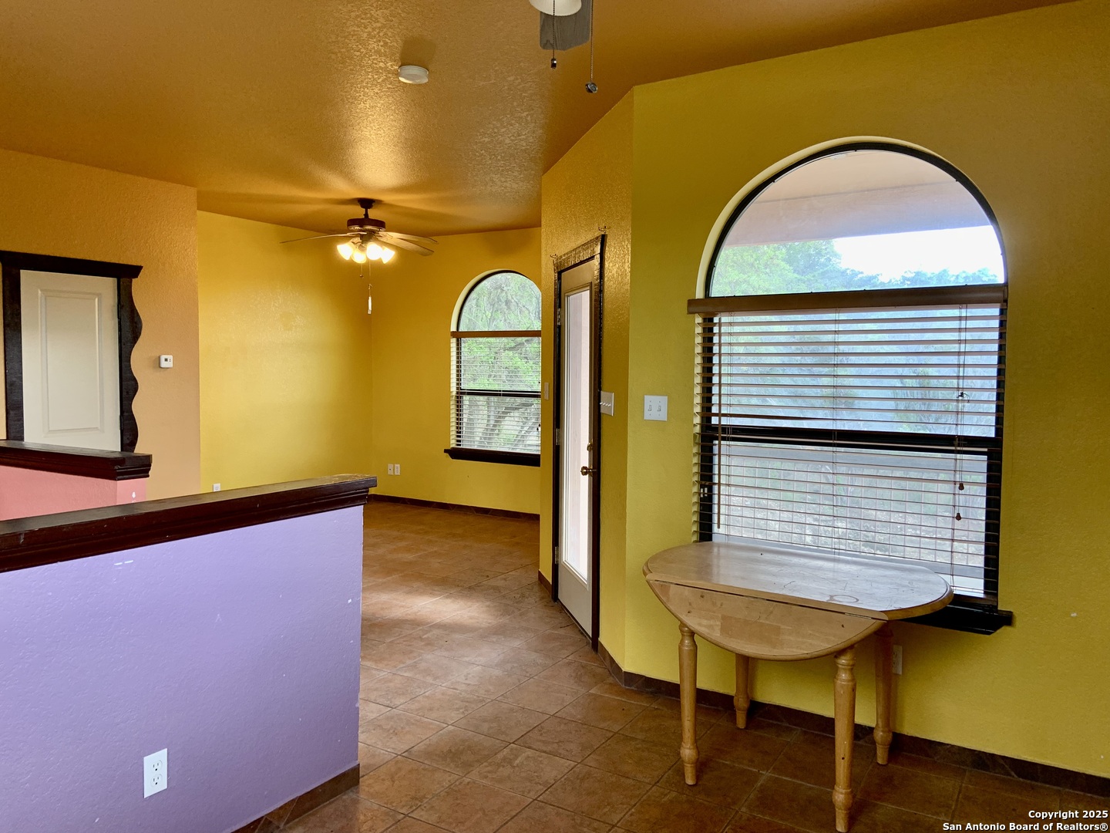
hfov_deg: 67.3
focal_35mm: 26
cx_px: 555
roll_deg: -0.3
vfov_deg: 53.1
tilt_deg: -3.3
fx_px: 834
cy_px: 416
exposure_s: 1/60
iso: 64
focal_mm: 4.25
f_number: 1.8
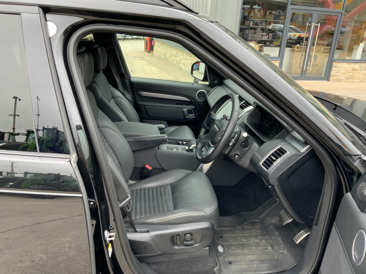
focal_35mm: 29
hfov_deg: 61.7
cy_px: 137
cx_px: 183
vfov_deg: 48.2
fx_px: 307
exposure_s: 1/122
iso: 25
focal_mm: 3
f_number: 1.8
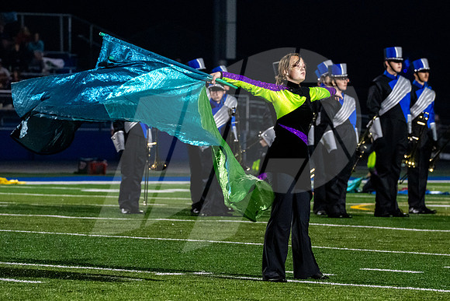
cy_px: 132
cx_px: 266
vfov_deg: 4.7
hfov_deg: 7.1
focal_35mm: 290
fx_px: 3620
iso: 5000
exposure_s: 1/320
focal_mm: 200
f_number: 6.3
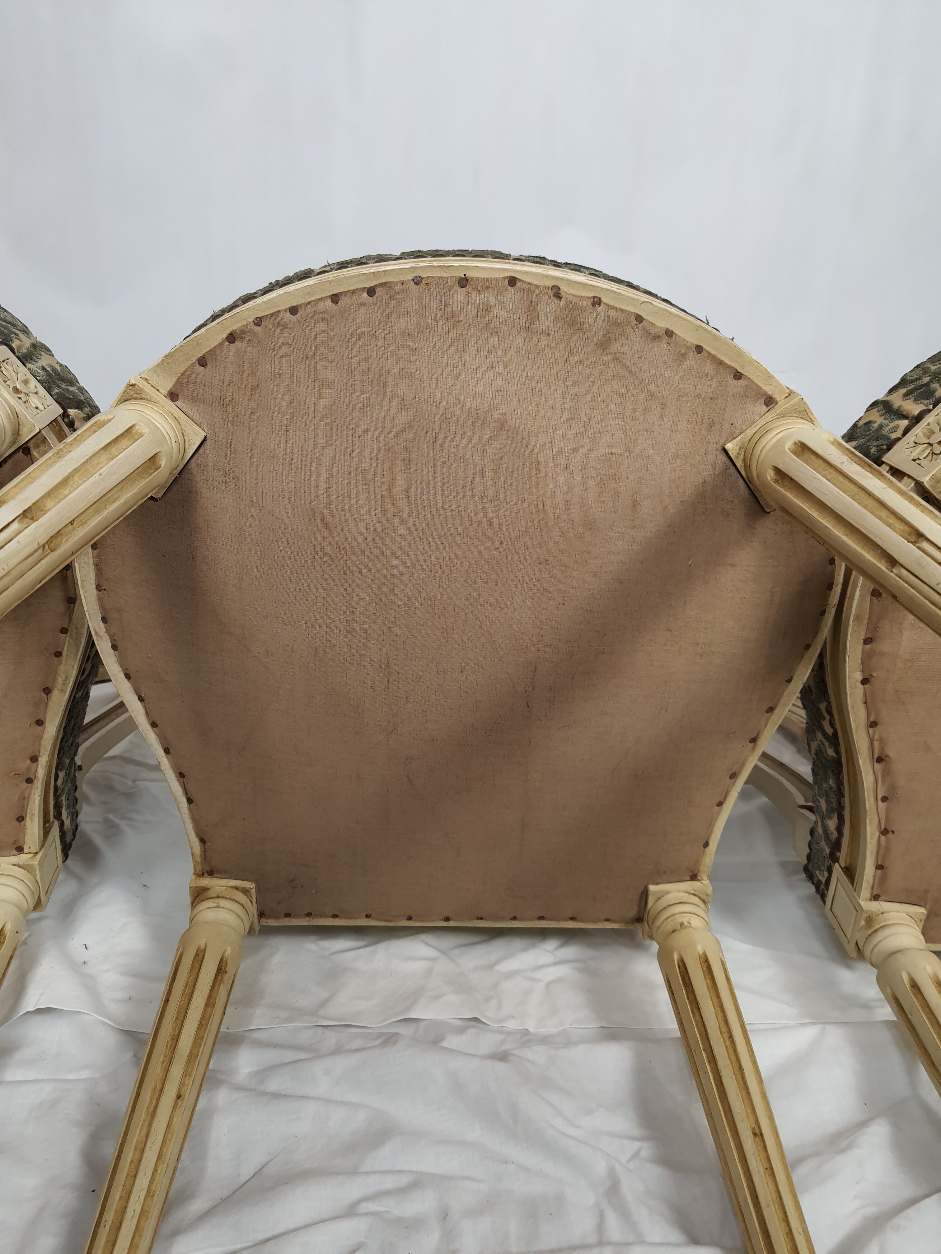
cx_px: 470
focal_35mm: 26
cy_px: 627
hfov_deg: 53.1
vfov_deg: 67.3
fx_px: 942
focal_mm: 4.32
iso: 125
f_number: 1.7
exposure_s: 1/100
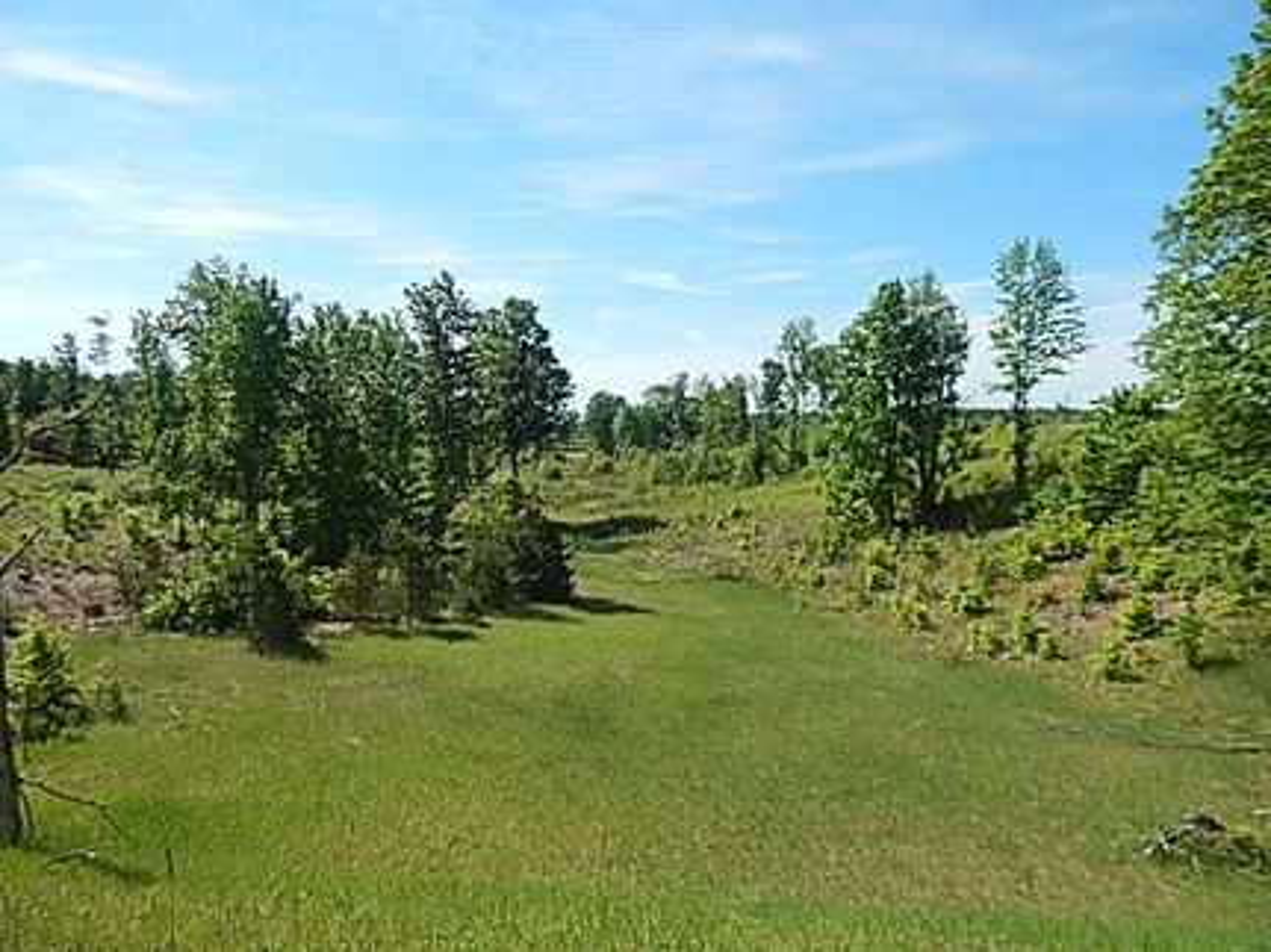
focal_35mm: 22
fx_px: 808
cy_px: 476
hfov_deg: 76.4
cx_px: 636
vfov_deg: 61.1
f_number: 6
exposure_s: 1/400
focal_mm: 4
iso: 125
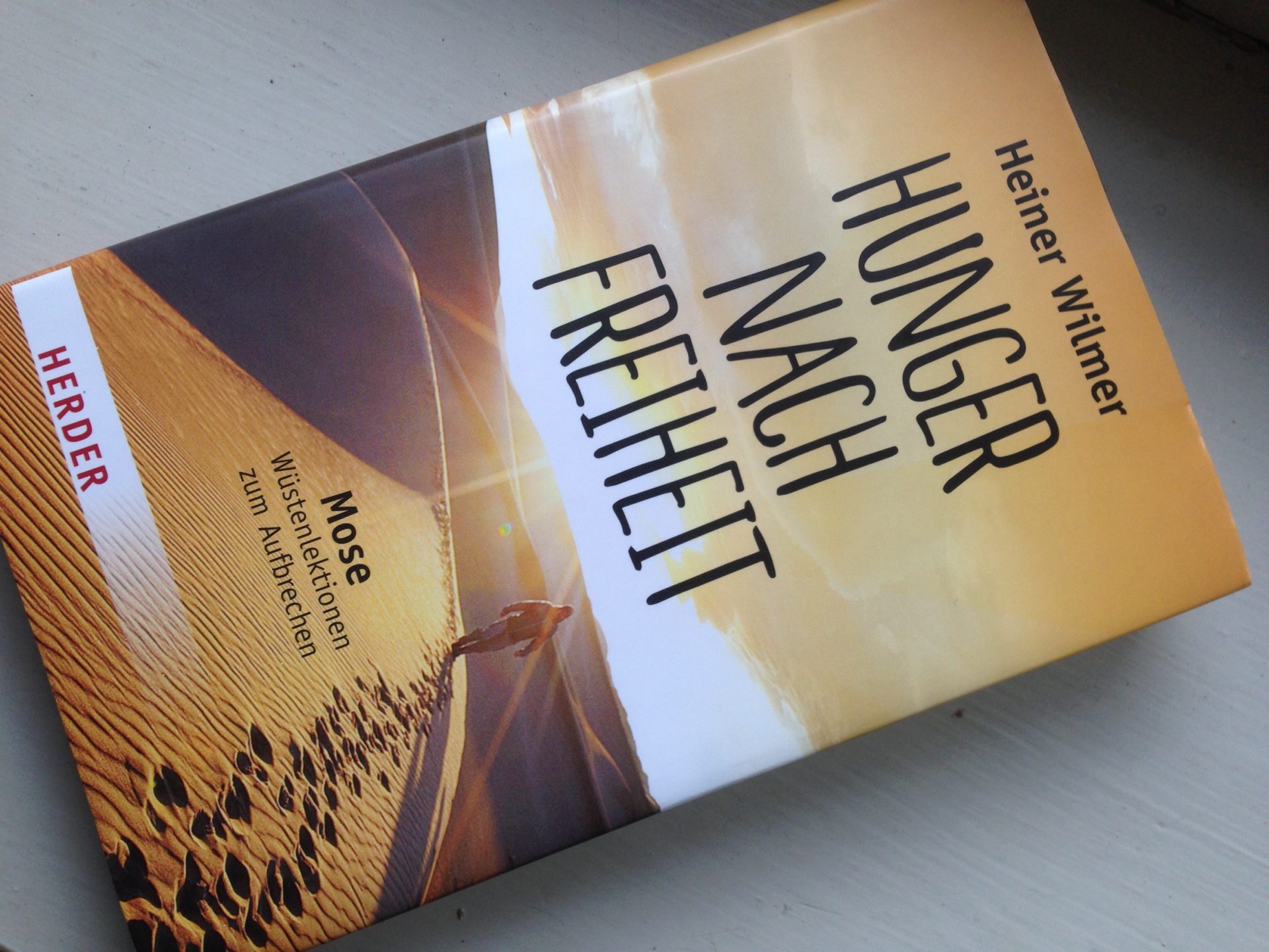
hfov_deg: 55.4
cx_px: 634
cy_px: 476
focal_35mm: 33
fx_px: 1210
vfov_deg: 42.9
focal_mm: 4.12
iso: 50
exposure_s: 1/60
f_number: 2.4
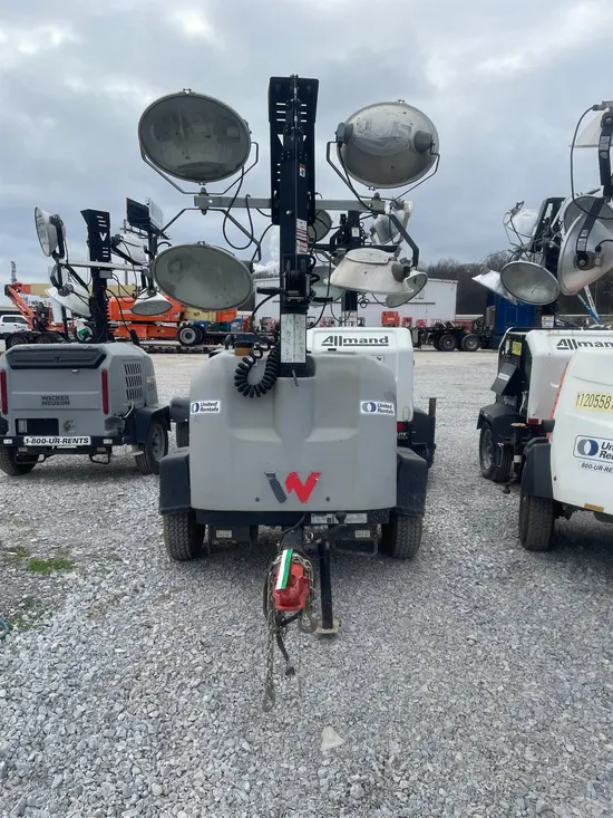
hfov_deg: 53.1
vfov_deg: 67.3
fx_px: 614
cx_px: 306
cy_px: 409
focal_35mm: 26
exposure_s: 1/1261
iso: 32
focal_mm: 4.2
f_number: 1.6
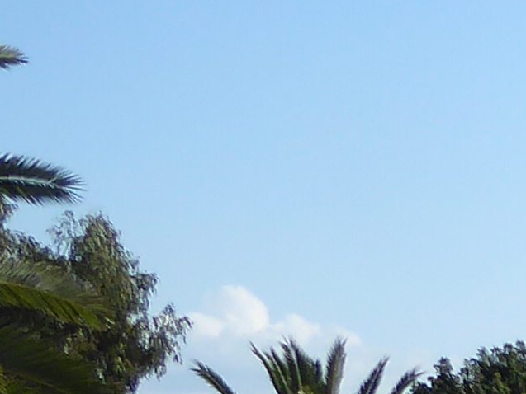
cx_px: 1249
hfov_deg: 10.8
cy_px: 1053
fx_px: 2386
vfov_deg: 8.4
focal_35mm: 157
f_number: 3.3
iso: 80
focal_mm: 4.3
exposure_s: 1/1000
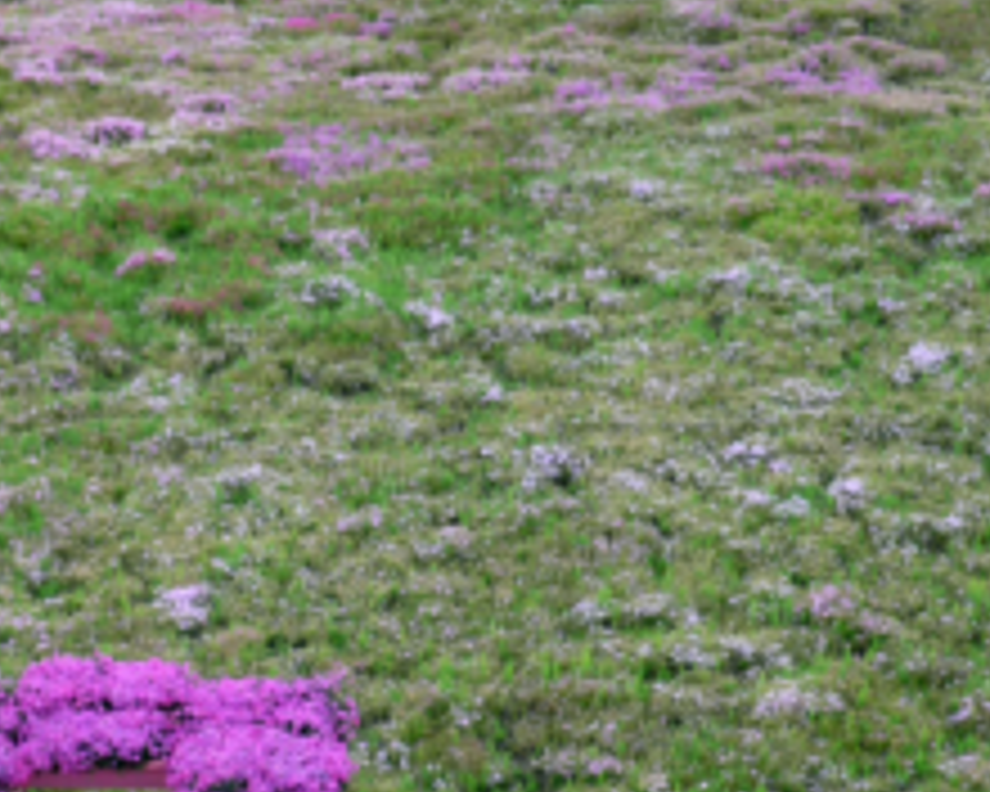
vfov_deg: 12.2
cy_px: 796
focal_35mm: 125
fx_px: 3663
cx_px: 108
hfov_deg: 15.2
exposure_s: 1/40
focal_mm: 7.8
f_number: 3.1
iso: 125
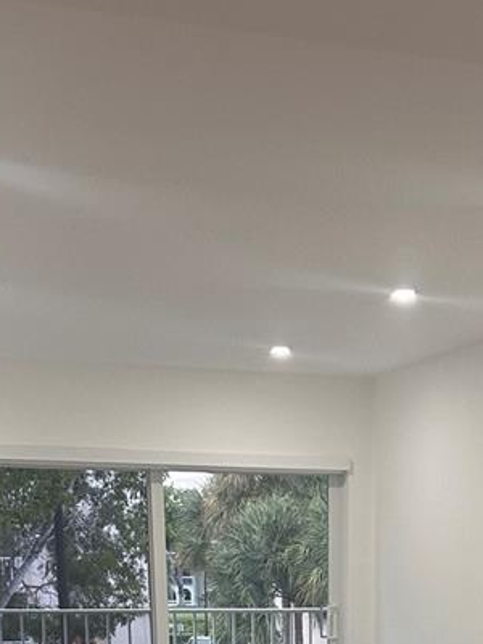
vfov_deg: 23.1
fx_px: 1339
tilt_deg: -14.6
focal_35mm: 72
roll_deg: -1.0
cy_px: 900
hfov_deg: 20.3
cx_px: 349
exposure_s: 1/121
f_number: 1.78
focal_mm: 6.86
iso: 160
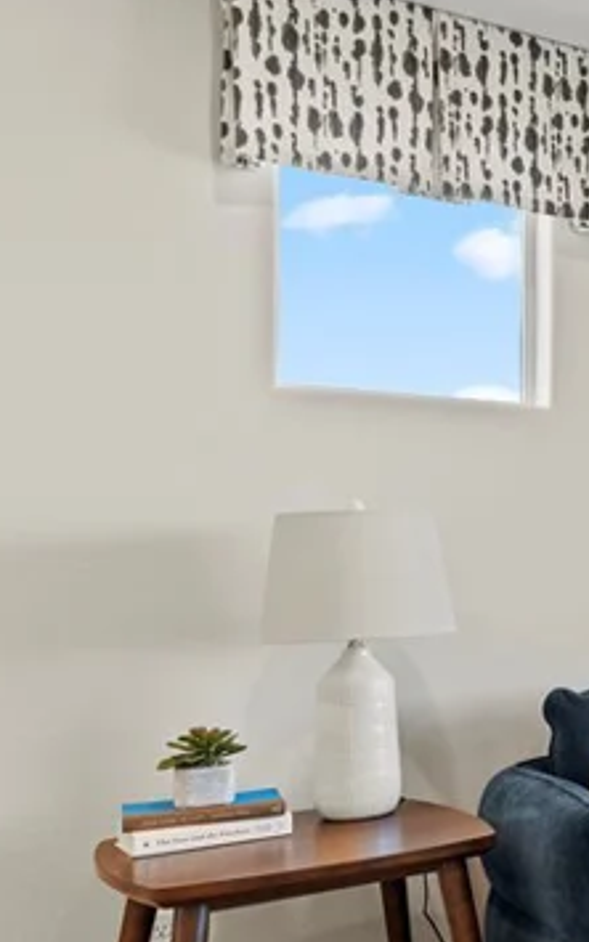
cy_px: 553
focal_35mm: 47
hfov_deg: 17.8
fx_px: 1207
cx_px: 1215
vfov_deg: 42.5
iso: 200
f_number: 8
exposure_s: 1/2
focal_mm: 16
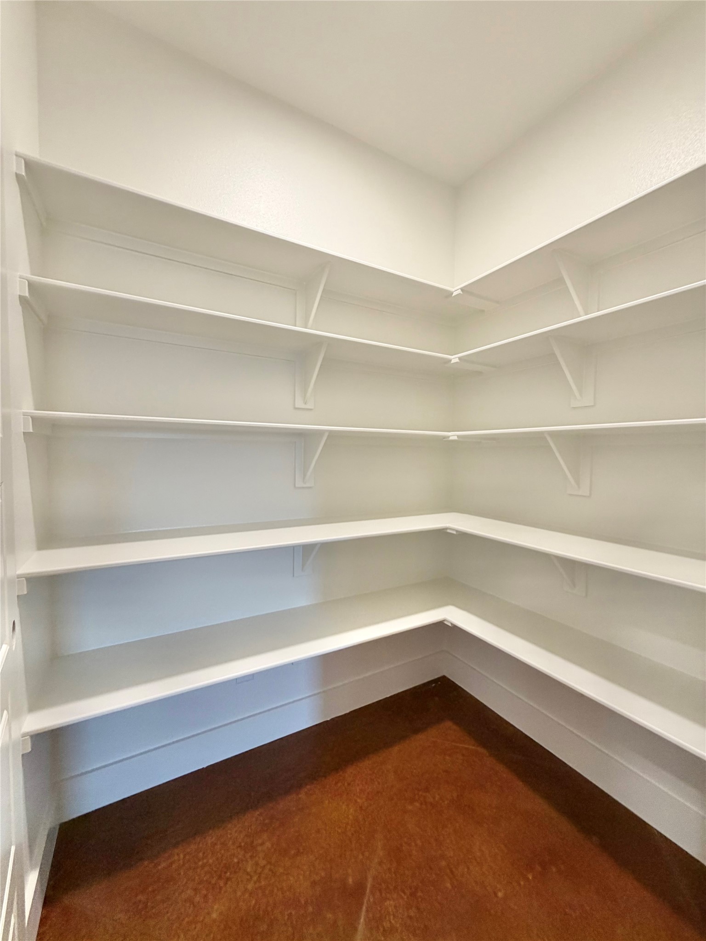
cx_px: 353
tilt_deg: -1.3
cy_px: 470
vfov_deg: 102.1
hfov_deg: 85.7
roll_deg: -1.0
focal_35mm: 14
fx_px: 381
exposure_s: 1/60
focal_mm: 2.22
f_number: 2.2
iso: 160
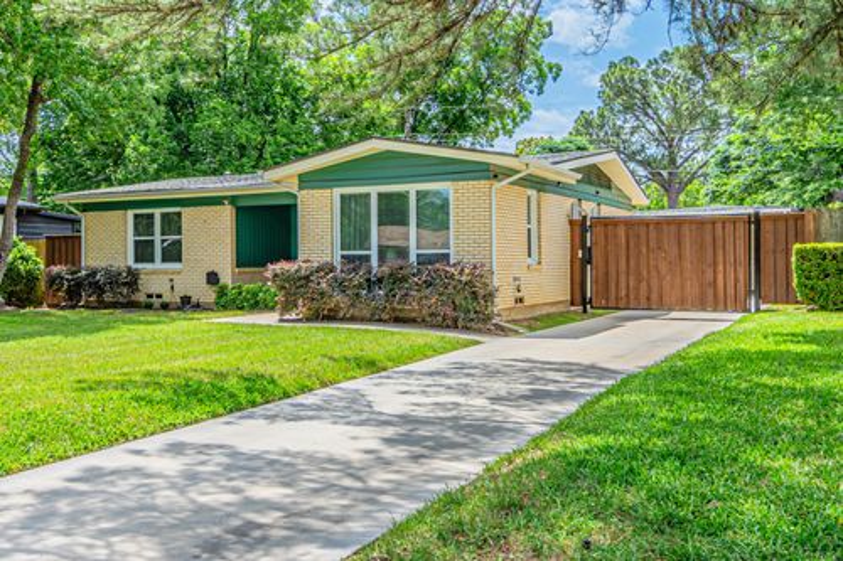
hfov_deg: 57.2
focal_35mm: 33
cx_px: 422
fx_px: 772
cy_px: 280
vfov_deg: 39.9
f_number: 11
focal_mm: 22
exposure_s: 1/2500
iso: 100
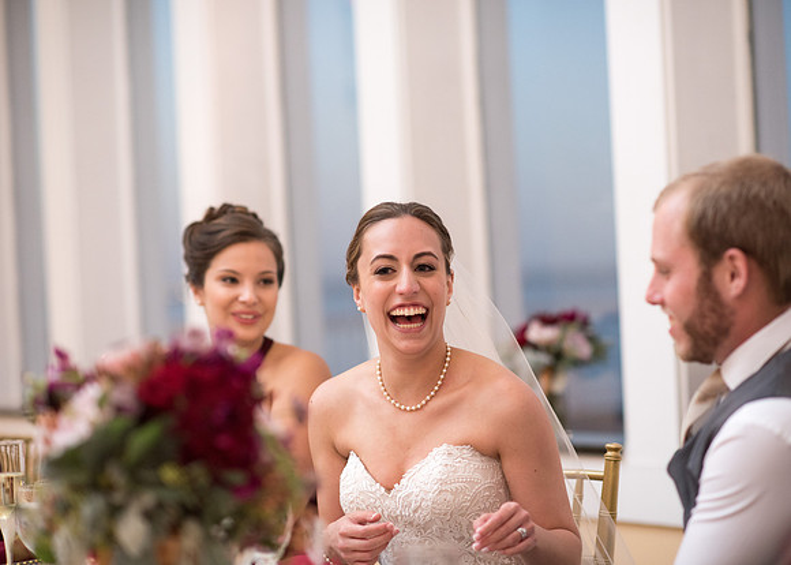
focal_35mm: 90
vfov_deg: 15.9
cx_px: 411
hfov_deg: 22.1
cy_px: 279
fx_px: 2021
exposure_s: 1/200
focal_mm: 85
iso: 1000
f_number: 2
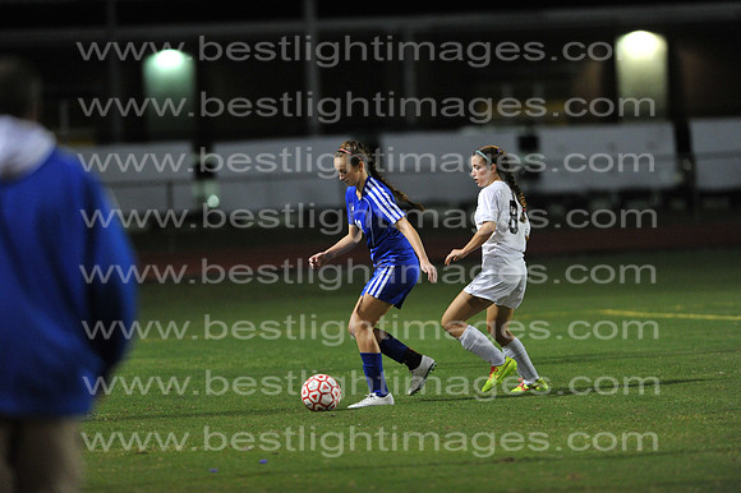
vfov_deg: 4.6
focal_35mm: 300
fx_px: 6171
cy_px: 246
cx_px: 370
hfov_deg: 6.9
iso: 5000
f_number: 3.2
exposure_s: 1/400
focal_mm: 300
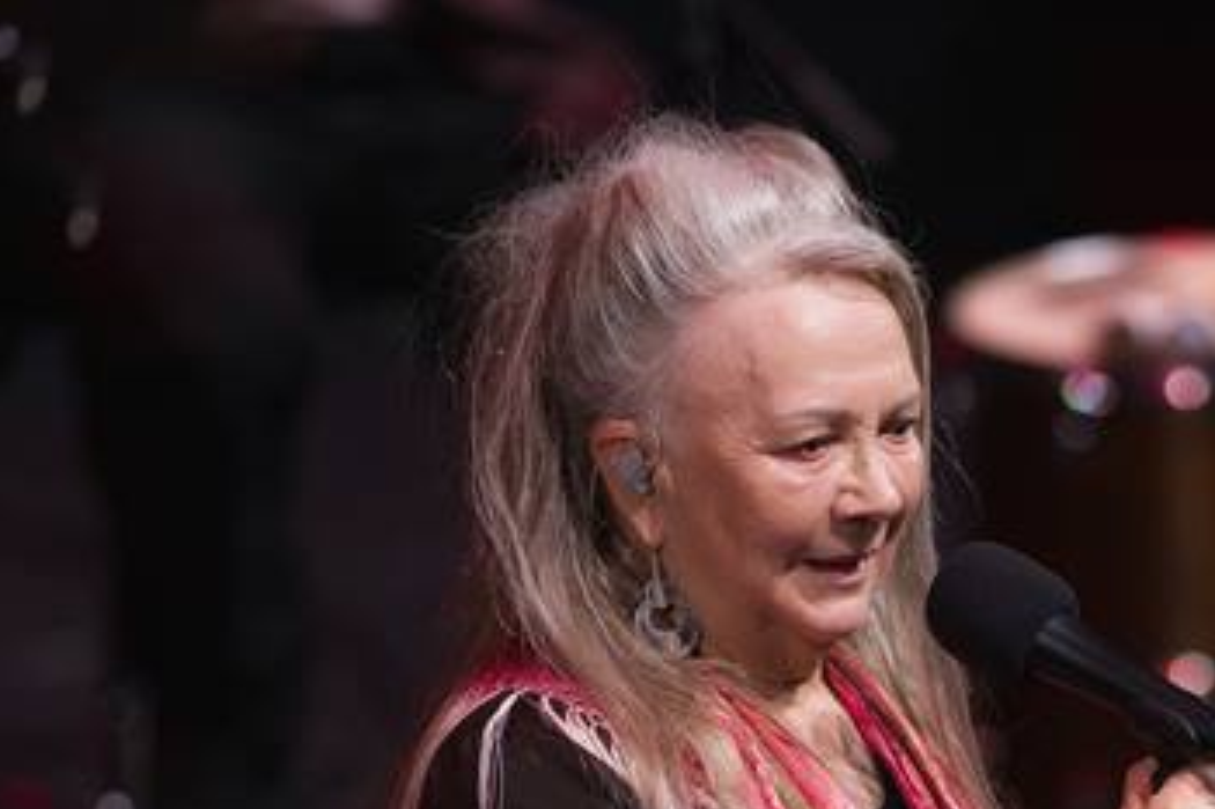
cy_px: 825
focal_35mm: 617
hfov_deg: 3.3
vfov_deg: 2.2
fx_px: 20813
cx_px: 1191
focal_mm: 300
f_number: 2.8
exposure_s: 1/500
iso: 1000
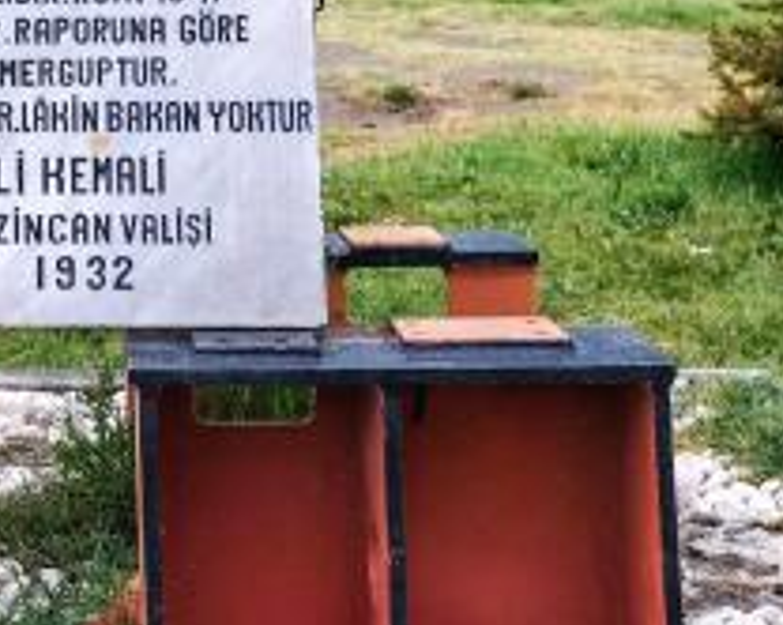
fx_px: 2338
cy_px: -169
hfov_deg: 18.2
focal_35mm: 101
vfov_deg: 14.6
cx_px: -105
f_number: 4
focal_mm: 23.3
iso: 200
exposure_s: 1/80
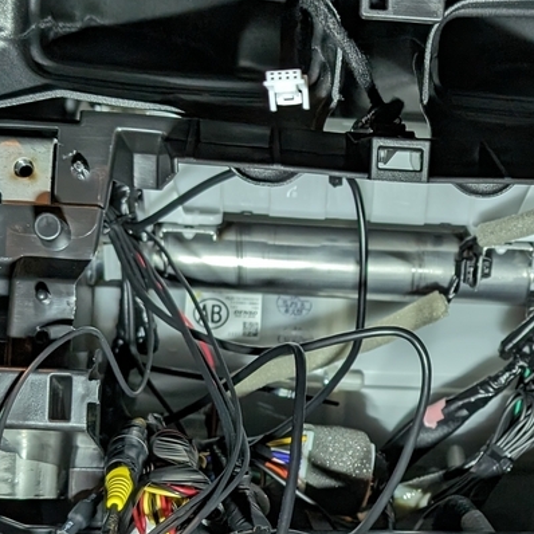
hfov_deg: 26.6
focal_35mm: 64
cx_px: 396
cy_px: 366
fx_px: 1117
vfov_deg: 26.7
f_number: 1.68
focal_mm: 6.9
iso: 290
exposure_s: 1/93.5
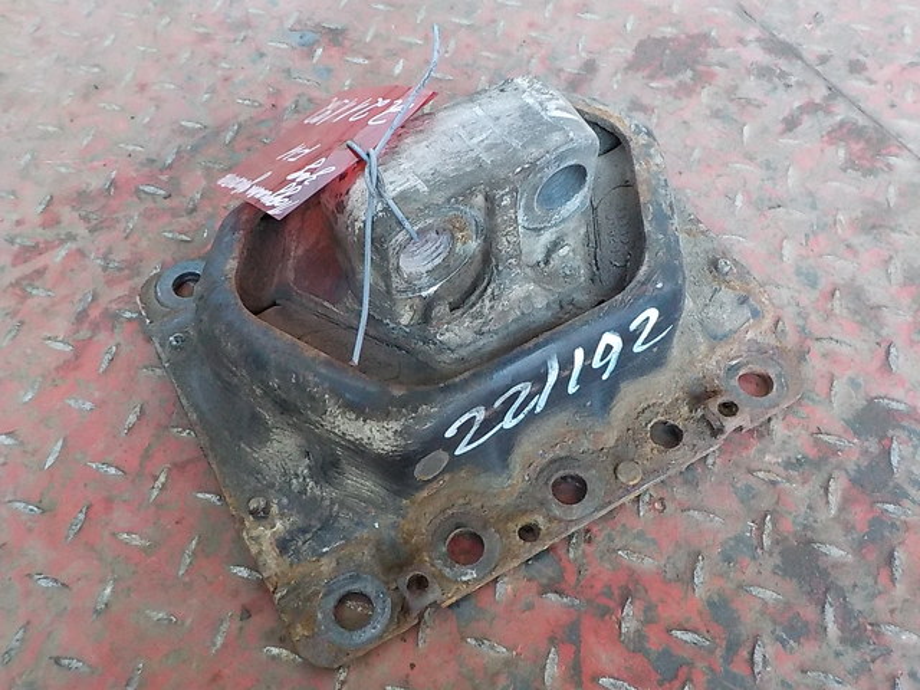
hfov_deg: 60.0
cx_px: 460
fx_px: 797
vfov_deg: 46.8
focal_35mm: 30
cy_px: 345
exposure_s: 1/25
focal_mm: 4.1
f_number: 3.3
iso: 800
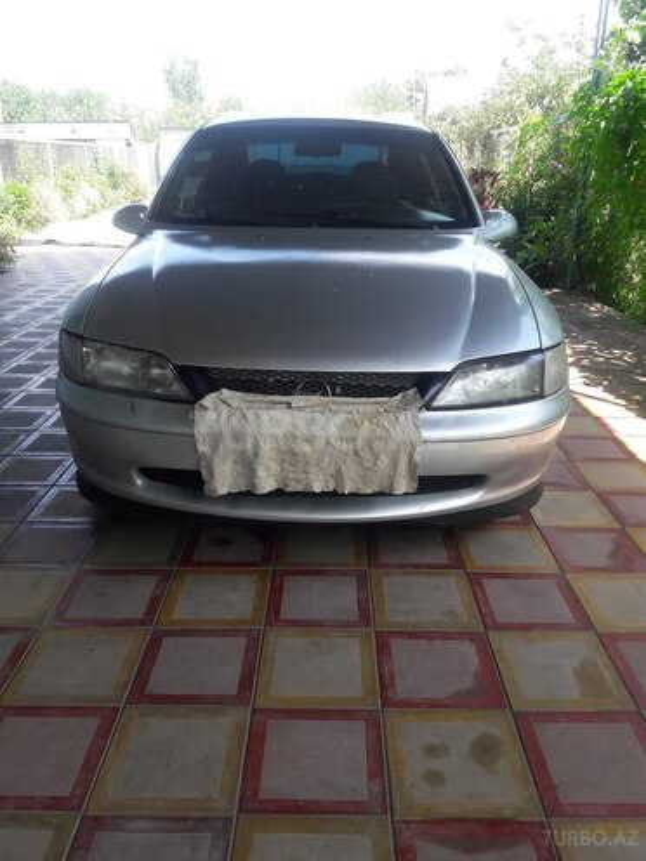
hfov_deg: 49.7
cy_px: 430
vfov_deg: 63.4
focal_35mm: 28
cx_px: 323
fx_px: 697
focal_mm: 3.7
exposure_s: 1/279
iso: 40
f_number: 1.9
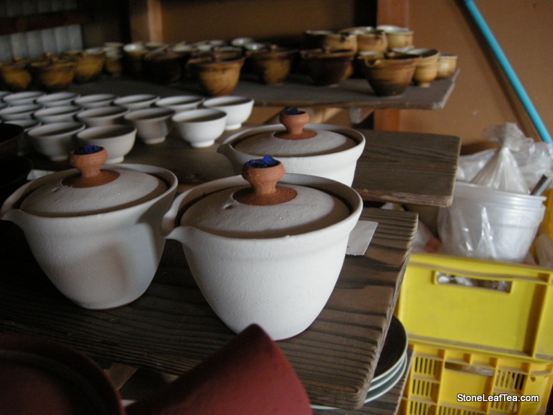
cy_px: 208
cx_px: 276
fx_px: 559
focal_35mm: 35
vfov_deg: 40.7
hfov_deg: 52.6
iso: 400
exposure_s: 1/24.3
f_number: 2.7
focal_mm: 7.5
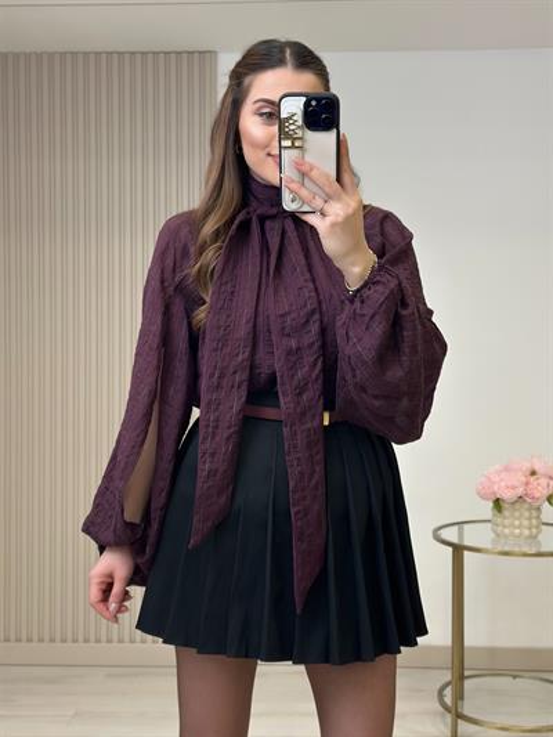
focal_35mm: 48
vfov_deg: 39.6
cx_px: 276
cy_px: 368
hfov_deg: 30.3
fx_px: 1022
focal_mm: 6.86
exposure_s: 1/246
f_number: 1.78
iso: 80
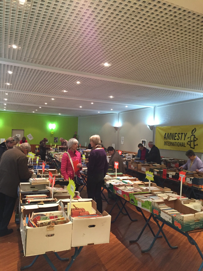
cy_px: 136
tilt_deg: +1.2
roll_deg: -2.2
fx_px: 227
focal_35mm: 29
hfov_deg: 48.2
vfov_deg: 61.7
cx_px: 102
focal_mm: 4.15
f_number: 2.2
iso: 250
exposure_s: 1/33
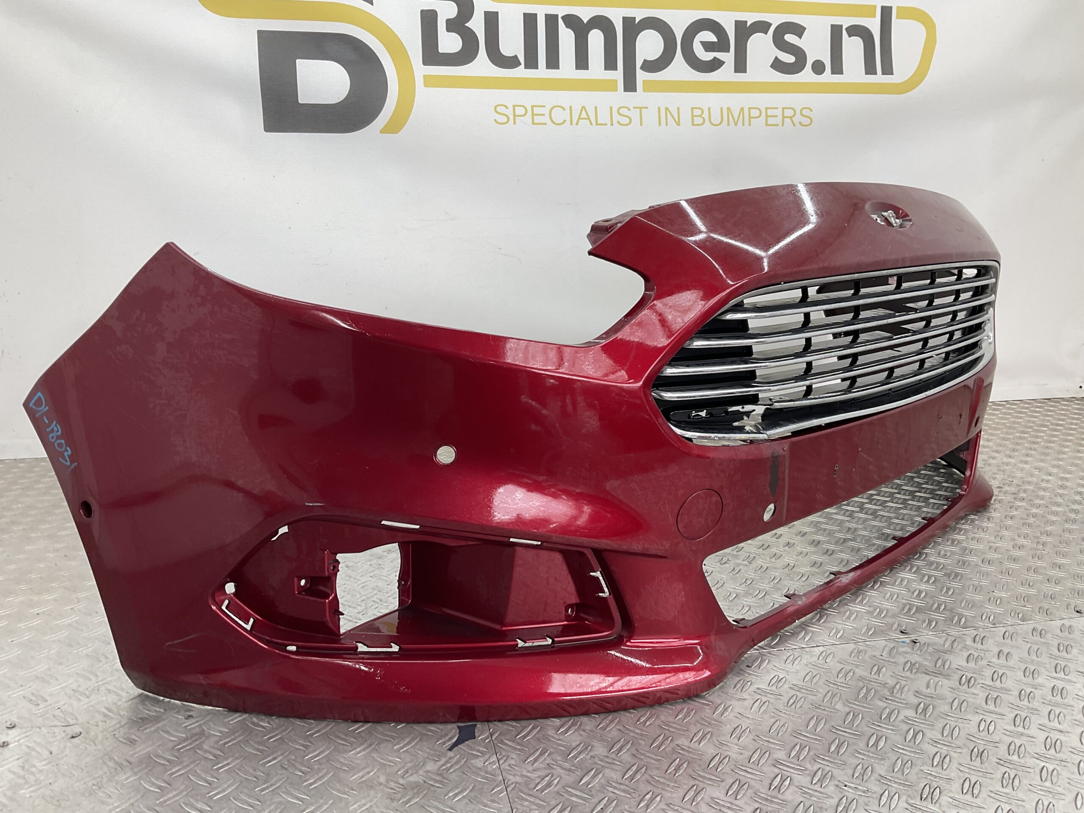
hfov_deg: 61.7
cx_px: 542
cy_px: 406
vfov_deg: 48.2
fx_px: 908
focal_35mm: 29
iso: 25
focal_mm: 3
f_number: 1.8
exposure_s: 1/120
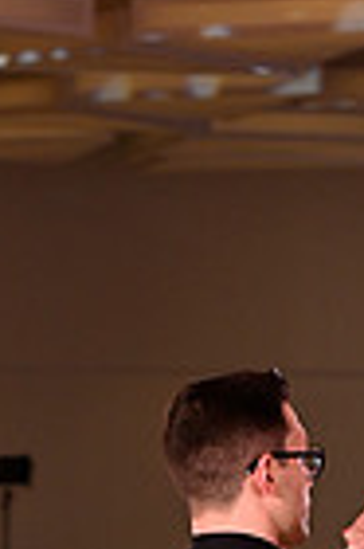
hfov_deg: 3.2
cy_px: 902
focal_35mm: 423
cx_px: 331
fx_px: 6431
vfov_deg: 4.8
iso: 2000
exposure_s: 1/200
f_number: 5
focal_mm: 102
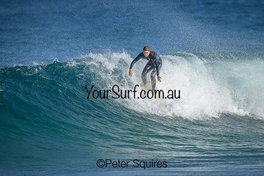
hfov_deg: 2.6
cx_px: 132
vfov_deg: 1.7
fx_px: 5868
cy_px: 88
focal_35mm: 800
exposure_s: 1/2000
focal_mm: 800
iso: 320
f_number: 6.3
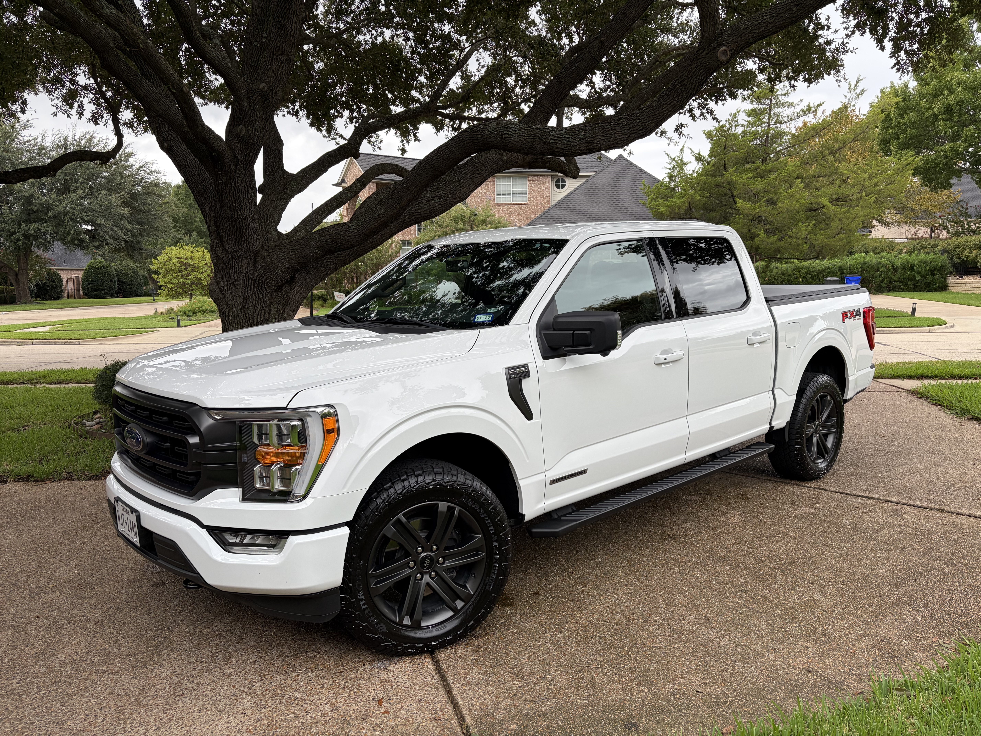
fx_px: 737
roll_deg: +0.6
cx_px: 490
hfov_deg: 67.3
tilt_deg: -6.2
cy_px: 368
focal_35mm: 26
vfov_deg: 53.1
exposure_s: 1/873
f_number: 1.6
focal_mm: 5.96
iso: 50
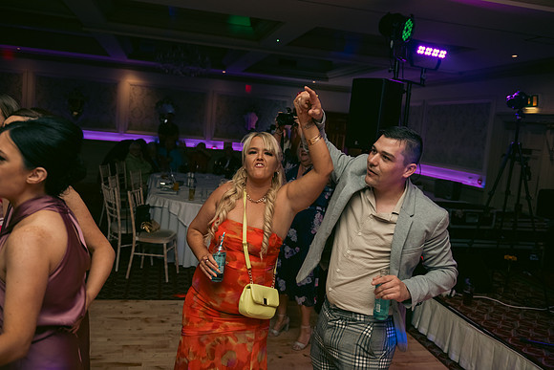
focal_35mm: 32
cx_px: 277
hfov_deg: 58.7
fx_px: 493
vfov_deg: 41.1
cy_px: 185
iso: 800
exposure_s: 1/160
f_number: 3.5
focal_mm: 32
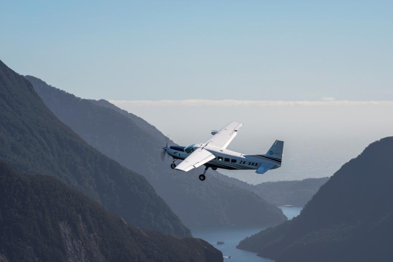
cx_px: 196
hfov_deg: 10.3
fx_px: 2183
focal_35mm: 200
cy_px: 131
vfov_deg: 6.9
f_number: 16
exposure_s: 1/200
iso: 100
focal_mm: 200
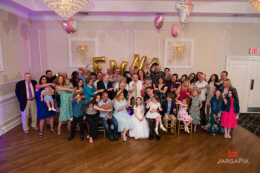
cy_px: 86
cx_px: 130
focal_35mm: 24
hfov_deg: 73.8
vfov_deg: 53.1
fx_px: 173
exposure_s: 1/200
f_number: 5
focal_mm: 24
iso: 1250
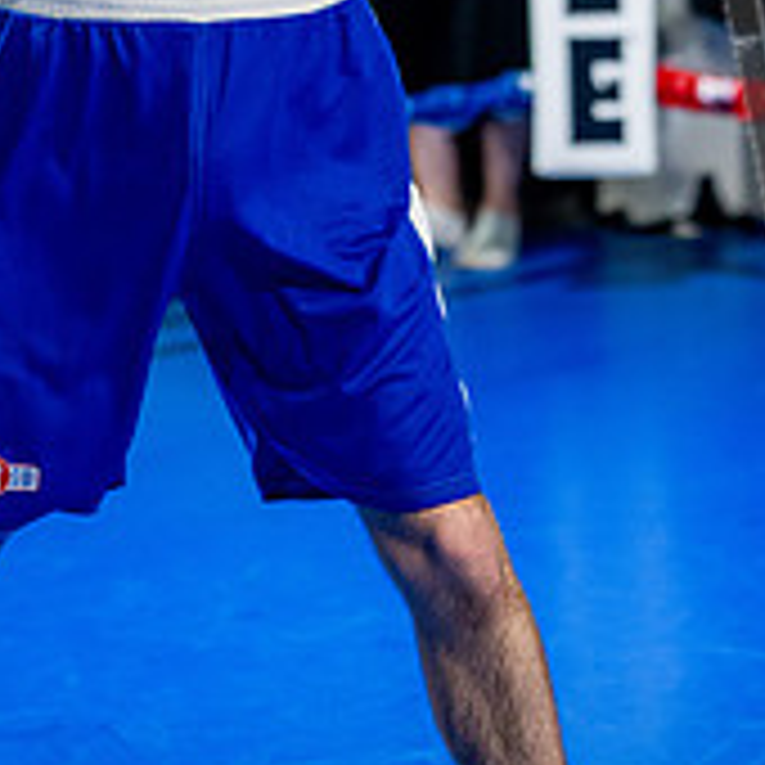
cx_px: 711
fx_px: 4350
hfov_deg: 10.0
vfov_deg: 9.9
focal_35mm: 174
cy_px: -97
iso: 4000
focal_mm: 60
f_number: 2
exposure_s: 1/1000
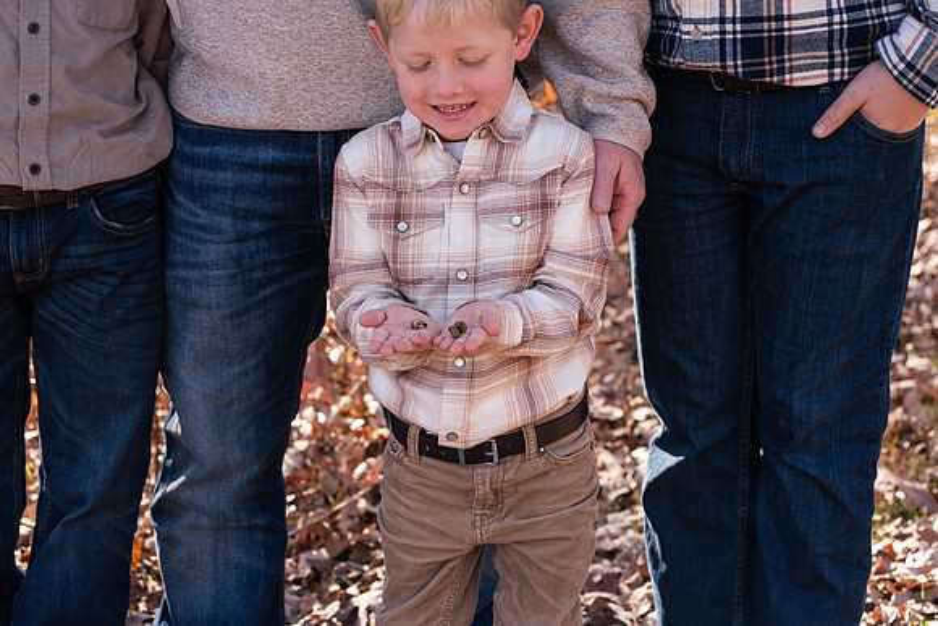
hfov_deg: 23.9
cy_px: 313
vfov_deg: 16.1
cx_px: 469
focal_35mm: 85
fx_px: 2215
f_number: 6.3
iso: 250
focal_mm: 85
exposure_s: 1/250
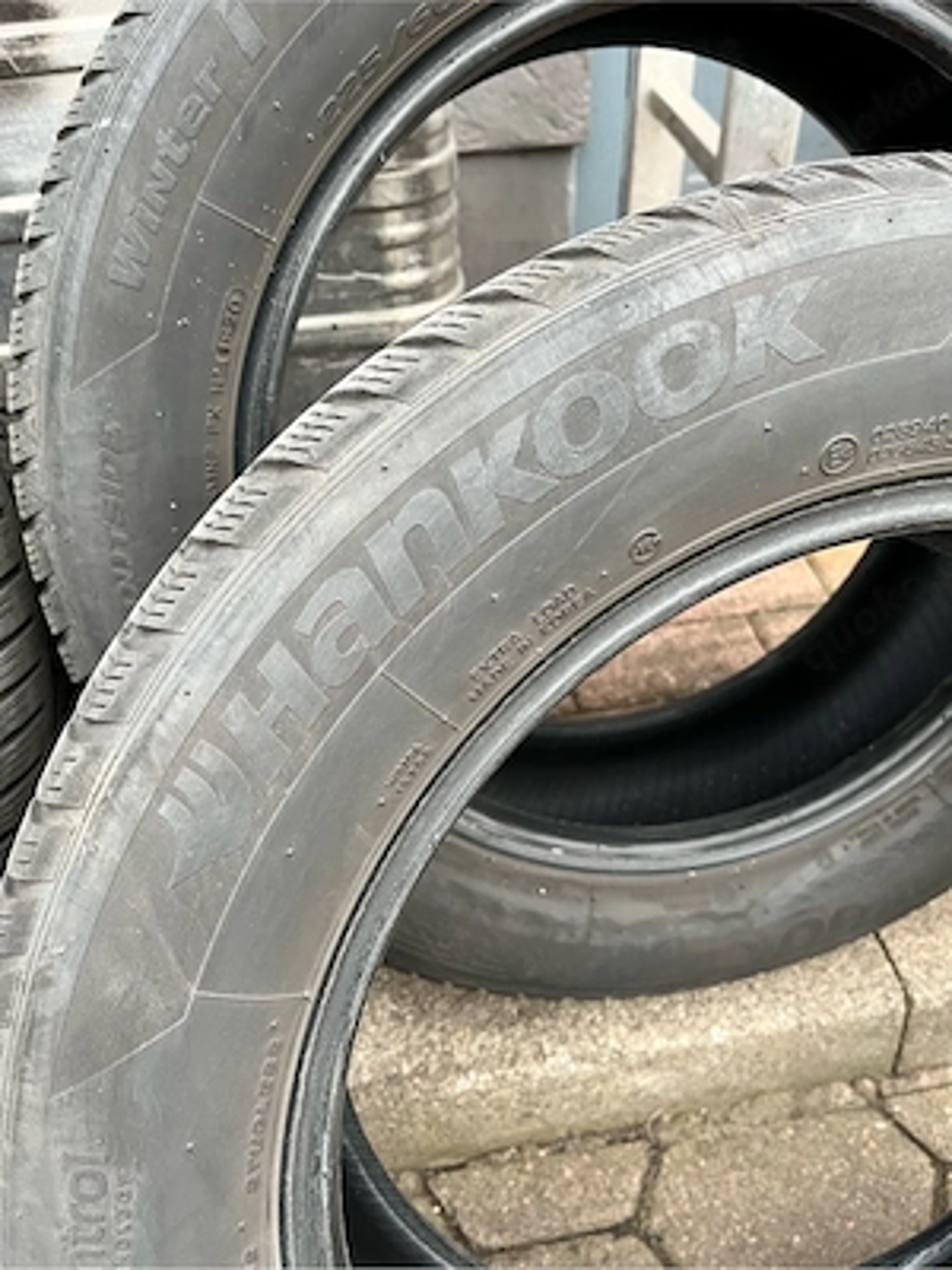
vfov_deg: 67.3
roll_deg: +5.9
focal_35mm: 26
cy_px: 635
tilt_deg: -41.7
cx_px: 476
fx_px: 953
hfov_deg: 53.1
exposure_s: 1/86
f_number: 1.6
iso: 125
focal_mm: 5.1
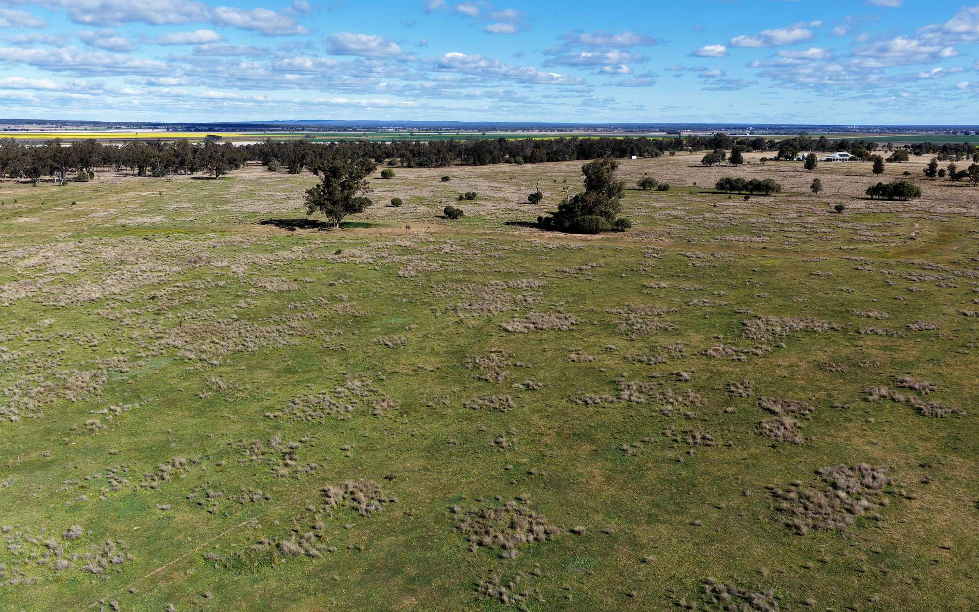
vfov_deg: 43.2
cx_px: 484
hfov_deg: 64.6
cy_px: 315
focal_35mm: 29
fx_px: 774
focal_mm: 14.4
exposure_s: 1/1600
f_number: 2.8
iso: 125
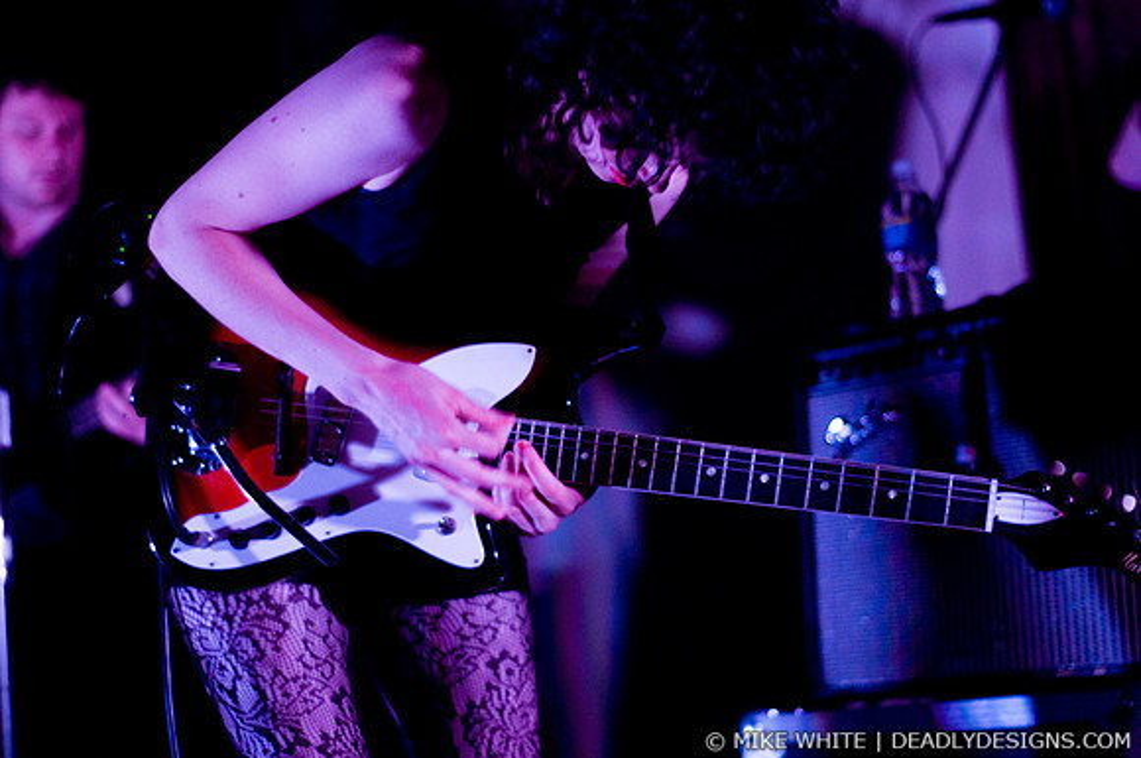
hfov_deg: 27.0
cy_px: 379
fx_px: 2374
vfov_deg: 18.1
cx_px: 570
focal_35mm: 75
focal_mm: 50
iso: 800
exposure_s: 1/60
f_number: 1.8
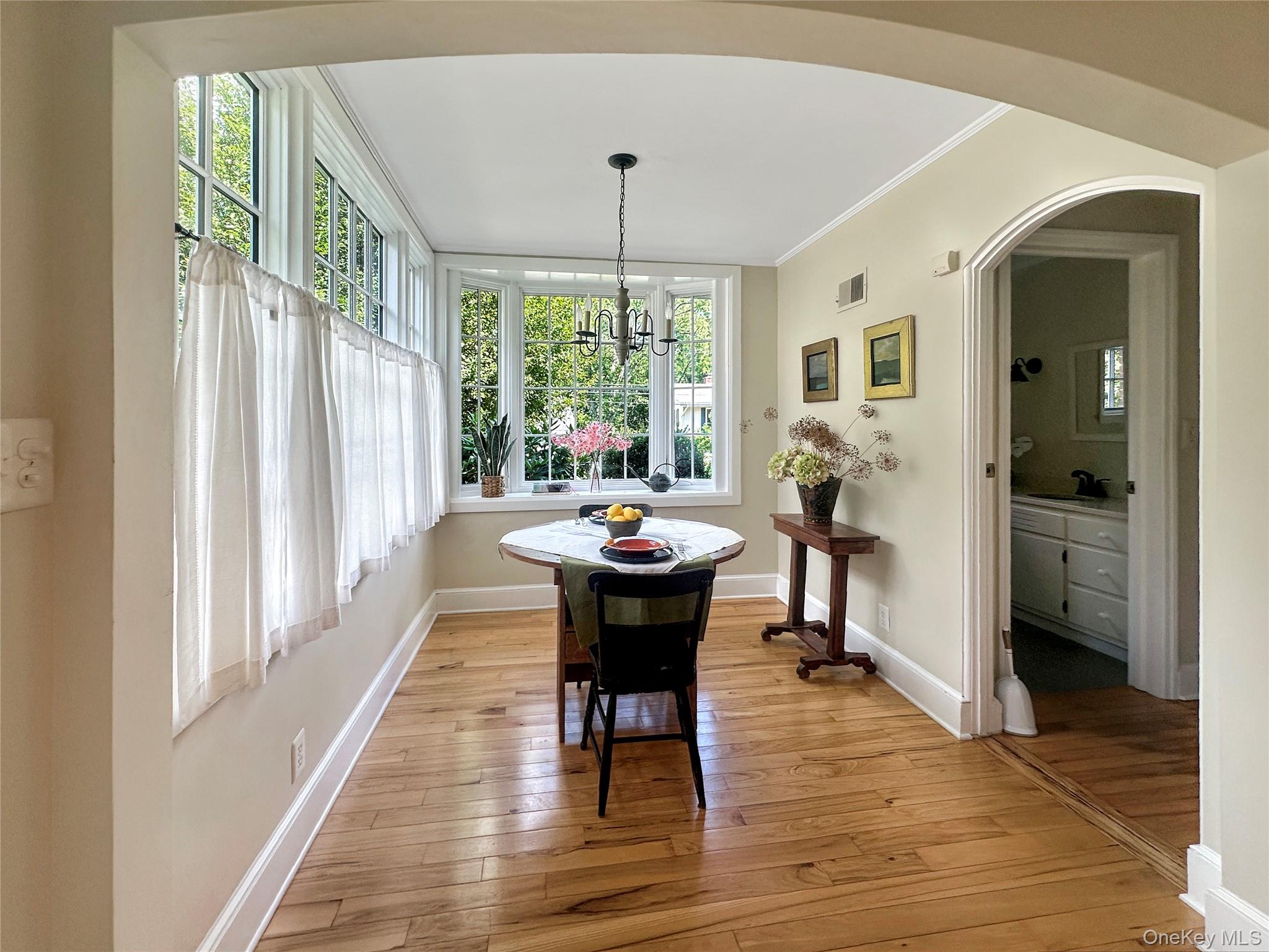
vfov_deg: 85.7
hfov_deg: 102.1
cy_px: 476
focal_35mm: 14
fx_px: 513
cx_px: 634
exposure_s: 1/120
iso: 50
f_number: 2.2
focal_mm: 2.22
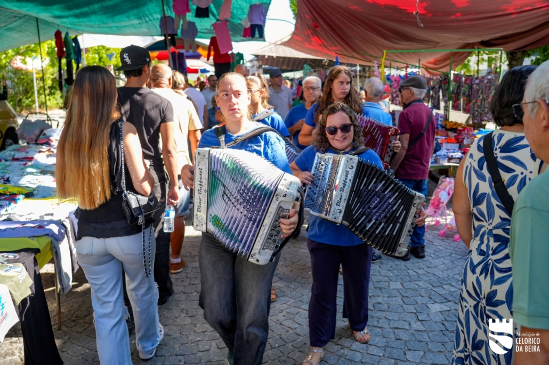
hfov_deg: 61.9
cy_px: 182
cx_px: 274
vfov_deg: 43.6
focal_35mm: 30
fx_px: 457
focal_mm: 30
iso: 1000
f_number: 4
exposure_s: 1/1600
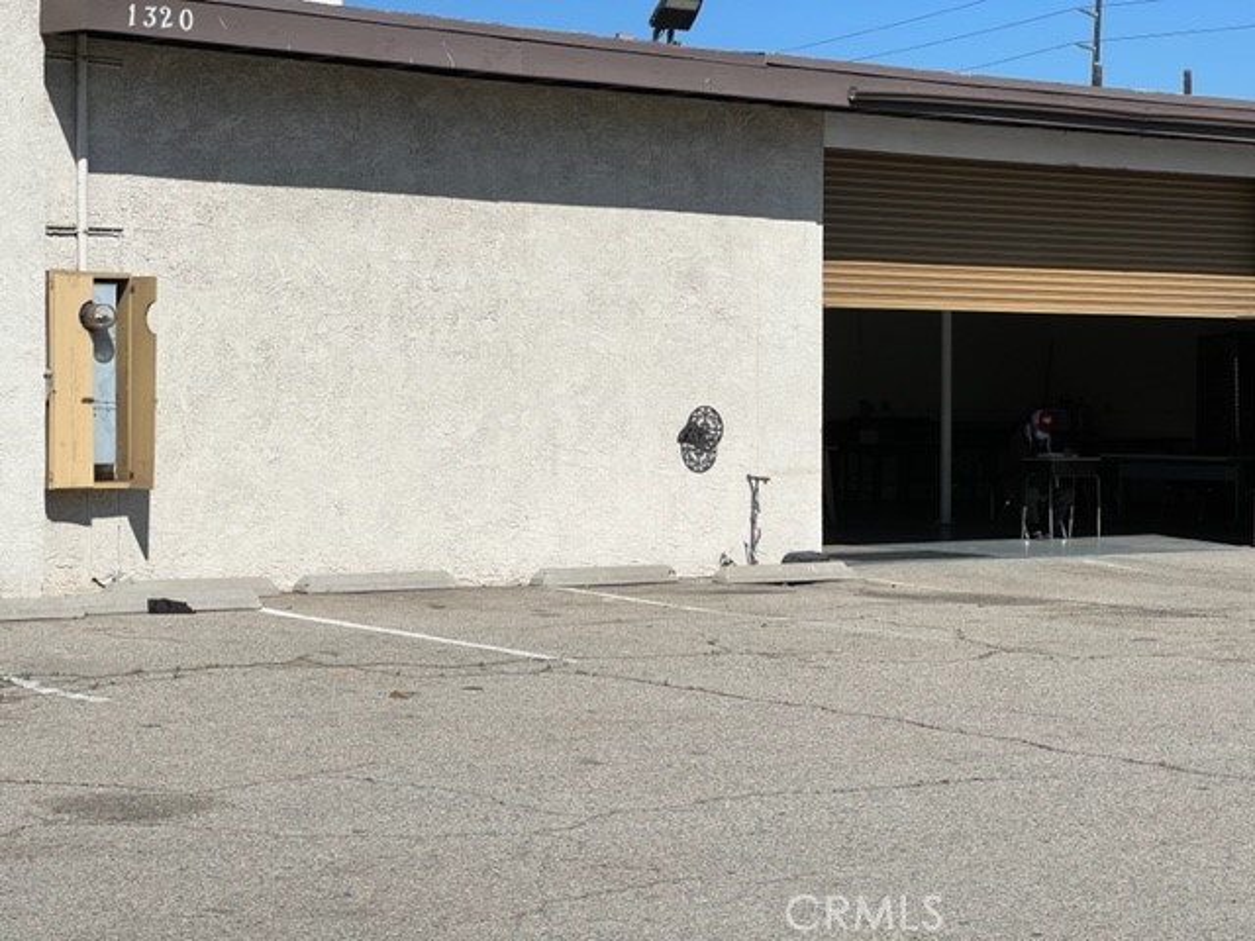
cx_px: 628
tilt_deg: -2.9
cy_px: 470
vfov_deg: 19.1
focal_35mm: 77
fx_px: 2792
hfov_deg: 25.3
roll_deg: -2.1
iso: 32
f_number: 2.8
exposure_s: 1/1754
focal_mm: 9
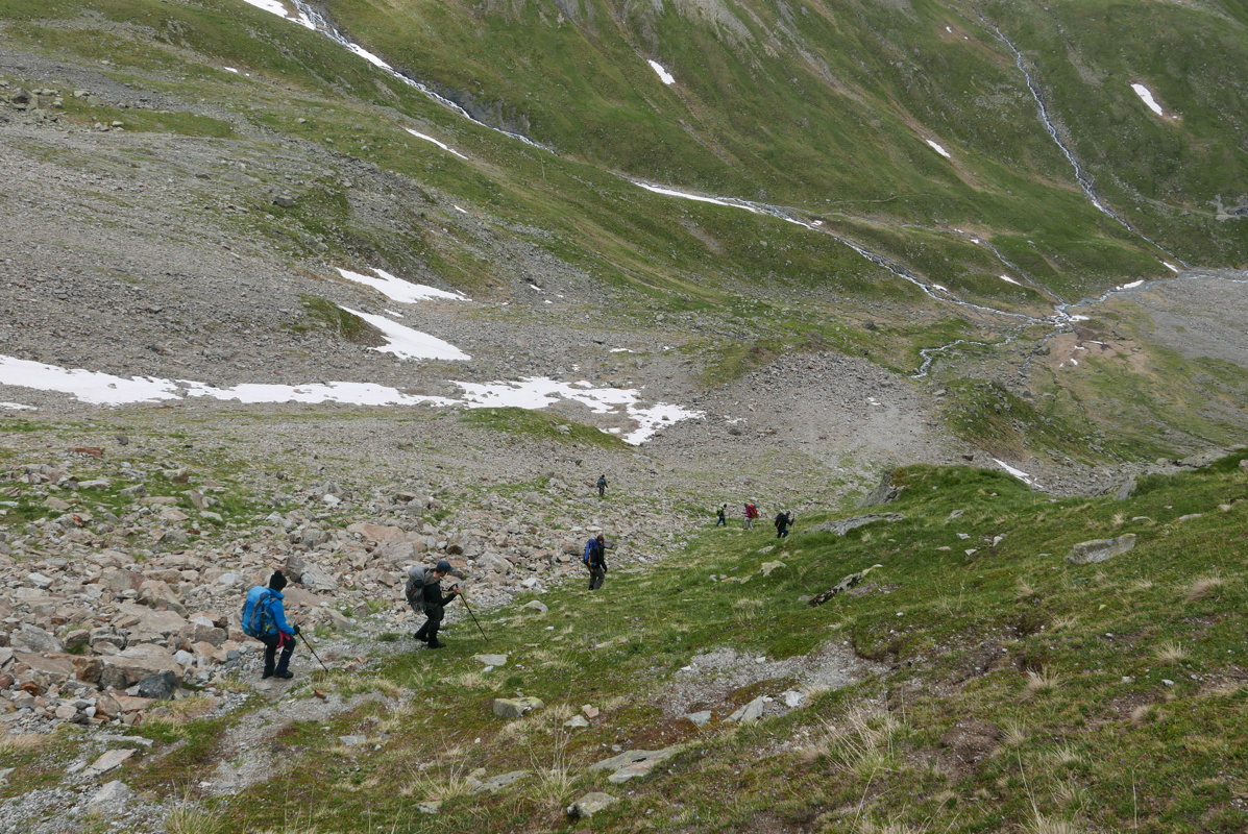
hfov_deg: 60.2
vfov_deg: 42.4
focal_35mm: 31
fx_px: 1075
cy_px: 417
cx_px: 624
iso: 200
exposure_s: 1/500
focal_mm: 13.9
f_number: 5.6
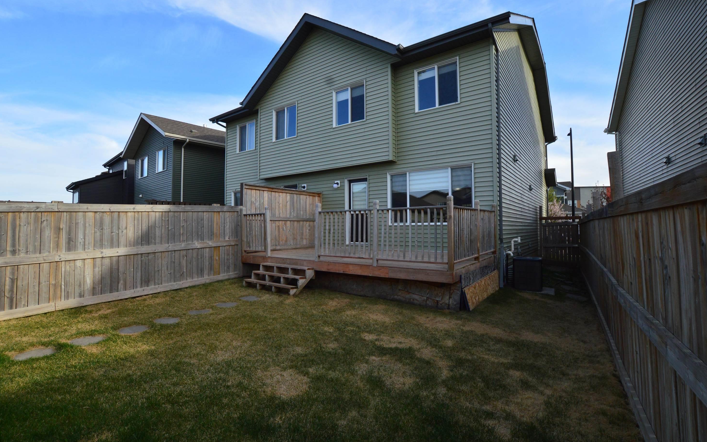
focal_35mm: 16
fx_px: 308
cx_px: 345
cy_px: 215
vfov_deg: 71.2
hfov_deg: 97.8
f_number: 10
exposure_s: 1/250
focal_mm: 10
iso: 400
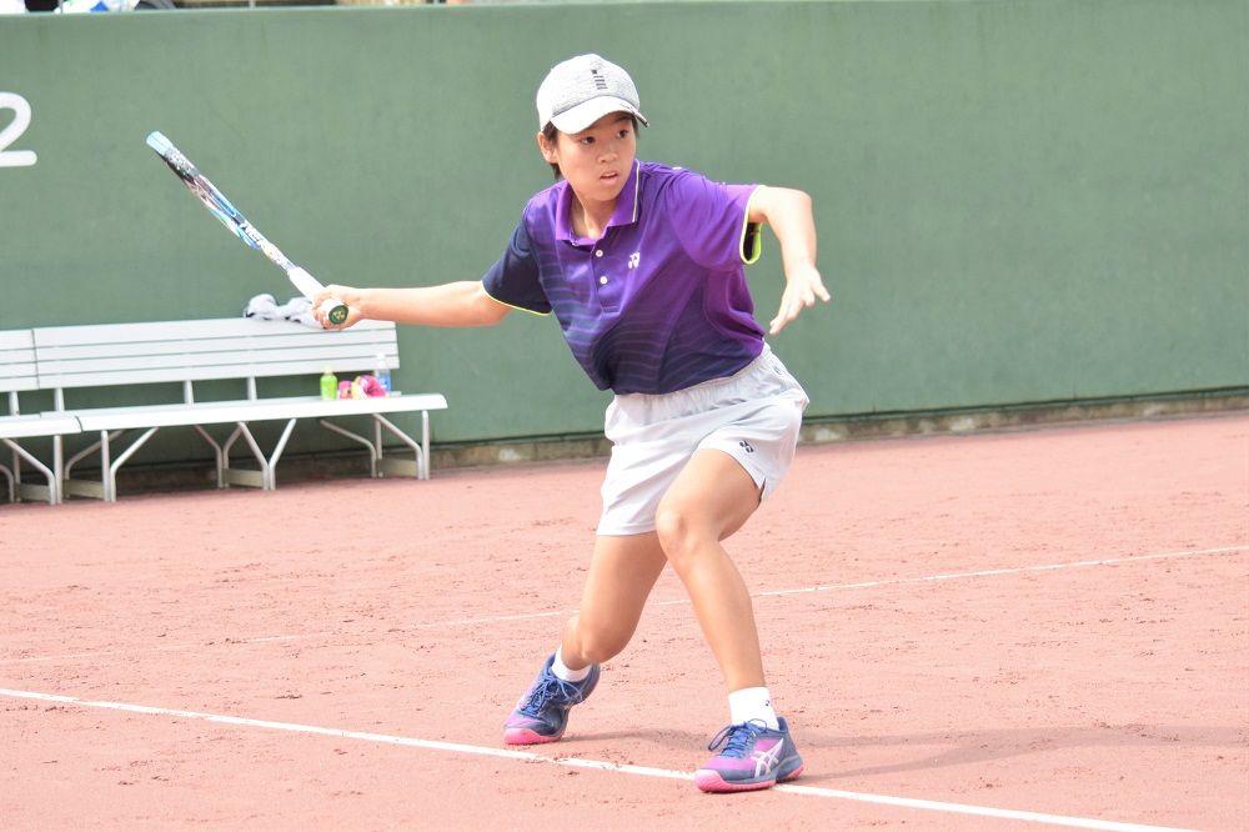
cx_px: 624
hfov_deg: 19.5
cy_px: 416
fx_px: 3642
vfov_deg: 13.0
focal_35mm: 105
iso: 500
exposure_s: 1/1250
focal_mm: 70
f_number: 4.5
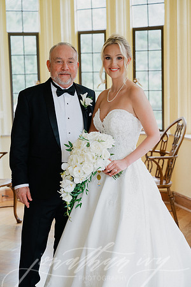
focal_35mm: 70
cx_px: 96
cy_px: 144
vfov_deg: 28.8
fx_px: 557
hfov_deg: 19.5
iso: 400
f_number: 3.5
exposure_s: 1/100
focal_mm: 70
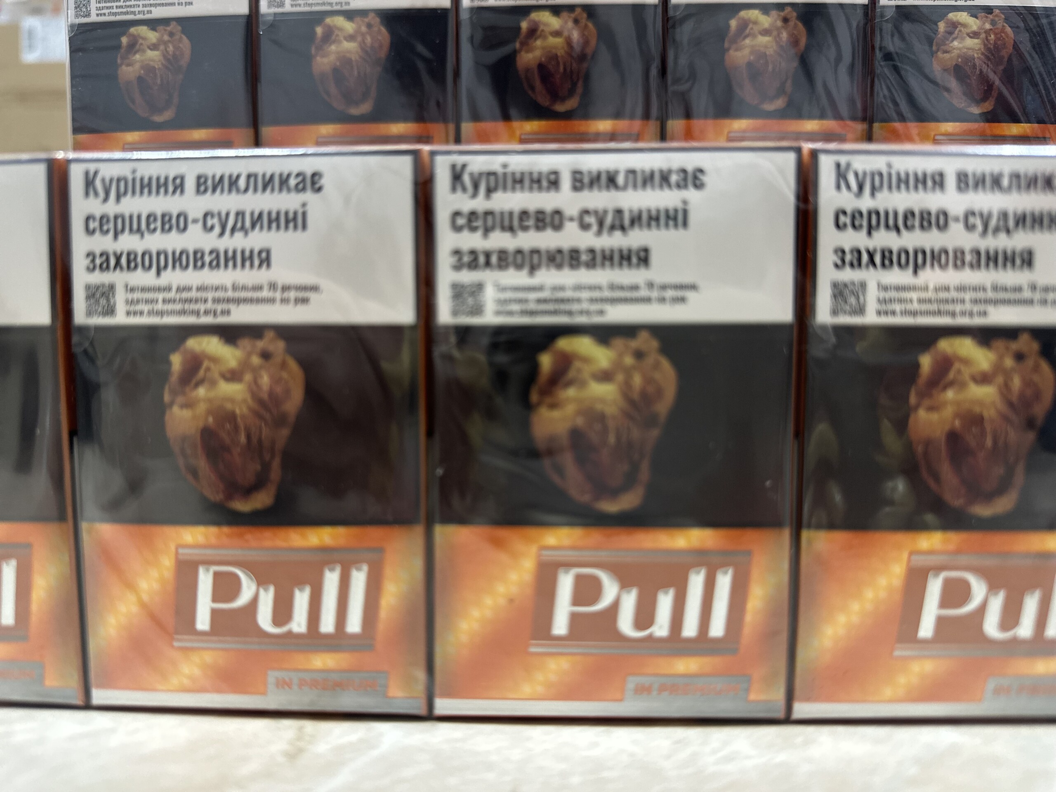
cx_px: 528
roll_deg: +0.3
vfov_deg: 56.8
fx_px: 732
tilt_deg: -4.0
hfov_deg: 71.6
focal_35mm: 24
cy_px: 396
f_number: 1.78
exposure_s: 1/68
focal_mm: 6.86
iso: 250
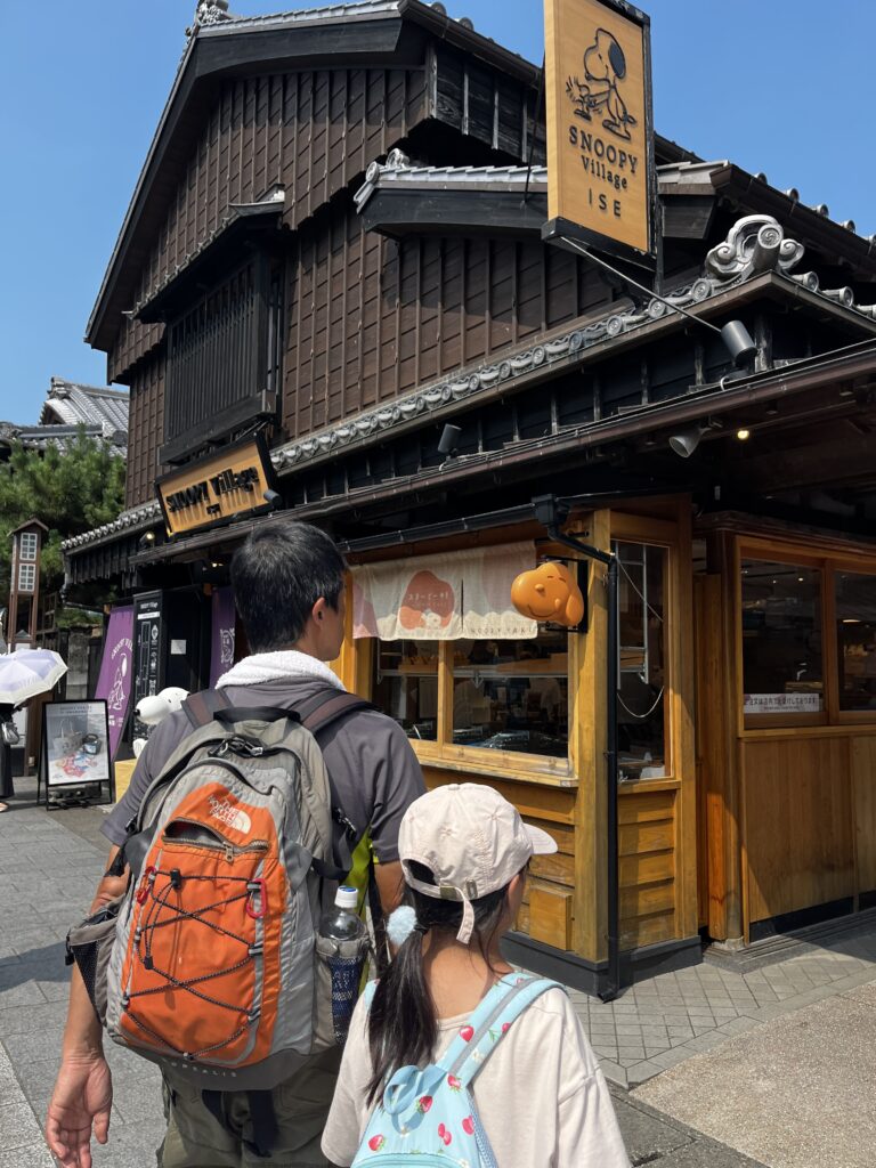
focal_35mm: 26
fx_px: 877
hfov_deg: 53.1
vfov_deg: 67.3
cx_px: 438
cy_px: 584
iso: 50
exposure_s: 1/1862
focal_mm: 5.1
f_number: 1.6
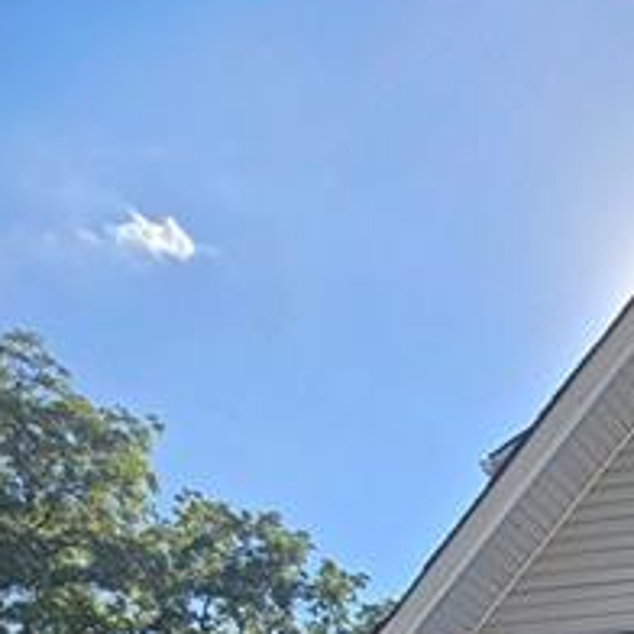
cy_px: 1093
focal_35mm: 45
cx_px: 867
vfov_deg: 23.3
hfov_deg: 28.9
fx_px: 932
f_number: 2.2
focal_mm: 2.2
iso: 50
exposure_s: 1/1550
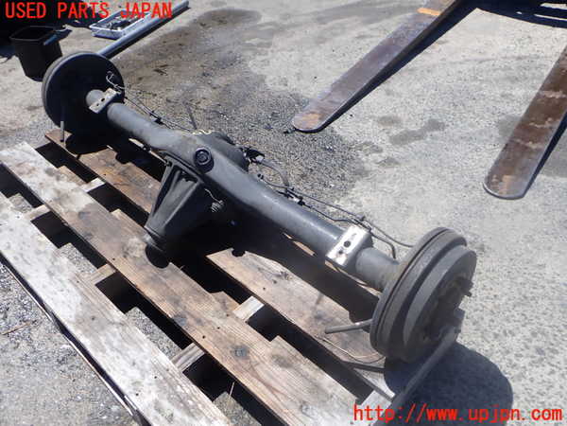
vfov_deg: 46.8
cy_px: 213
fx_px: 491
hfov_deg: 60.0
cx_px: 284
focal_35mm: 30
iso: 100
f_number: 3.2
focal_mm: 5.4
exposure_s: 1/800
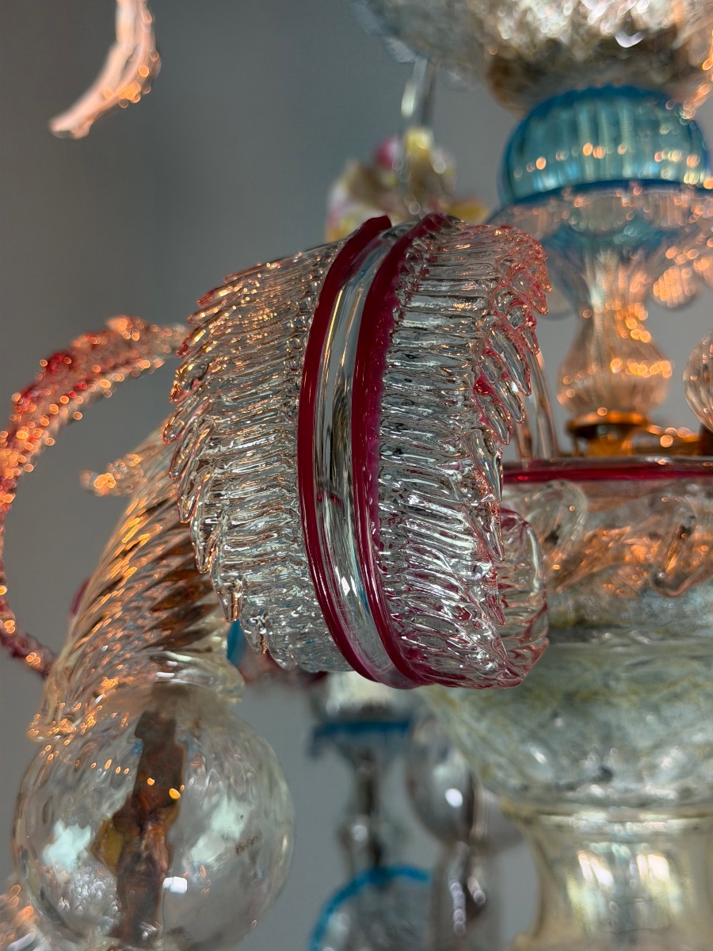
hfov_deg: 30.3
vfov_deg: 39.7
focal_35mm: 48
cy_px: 476
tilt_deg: +11.0
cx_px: 356
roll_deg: -0.9
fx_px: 1318
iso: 80
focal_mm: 6.76
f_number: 1.78
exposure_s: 1/50
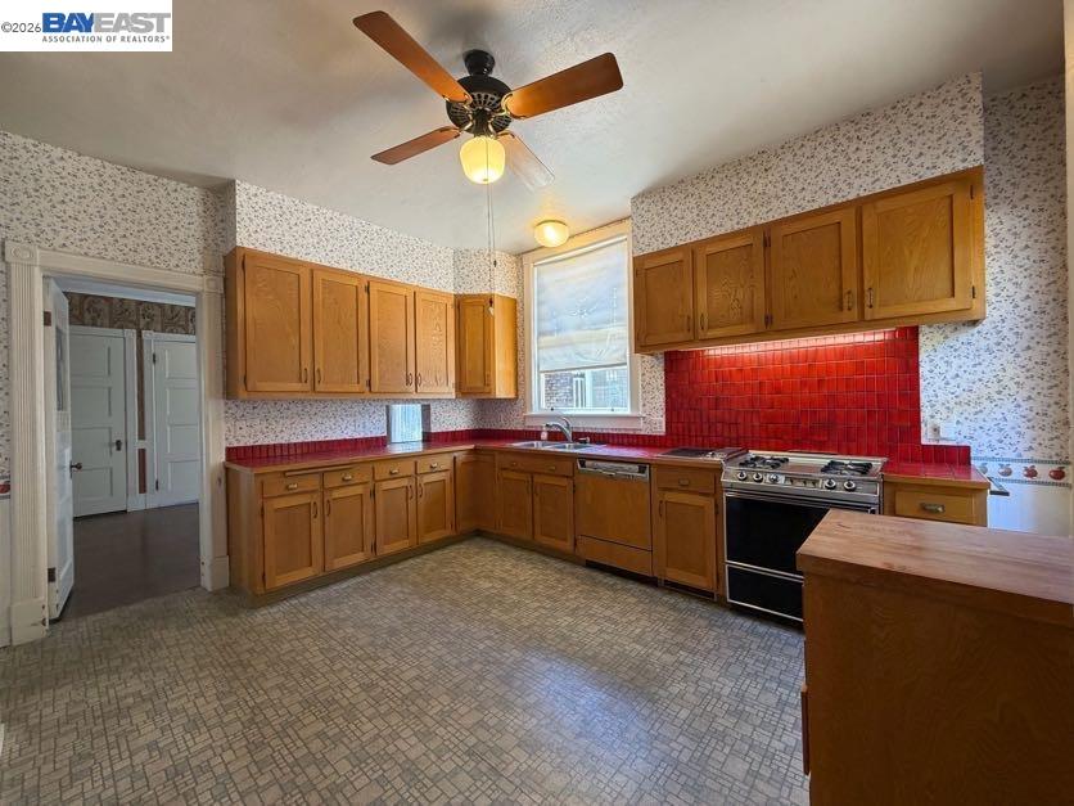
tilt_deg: +1.1
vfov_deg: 85.7
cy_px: 403
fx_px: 434
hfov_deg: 102.1
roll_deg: +2.4
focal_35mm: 14
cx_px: 537
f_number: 2.2
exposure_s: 1/120
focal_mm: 2.22
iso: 250
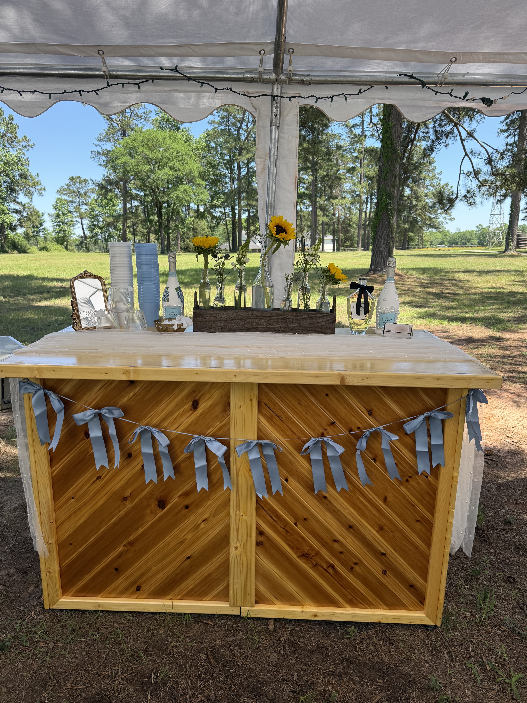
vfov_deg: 71.6
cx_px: 264
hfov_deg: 56.8
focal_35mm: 24
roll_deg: +0.4
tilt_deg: -10.6
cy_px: 352
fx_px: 487
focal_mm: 6.76
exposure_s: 1/1314
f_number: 1.78
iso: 100
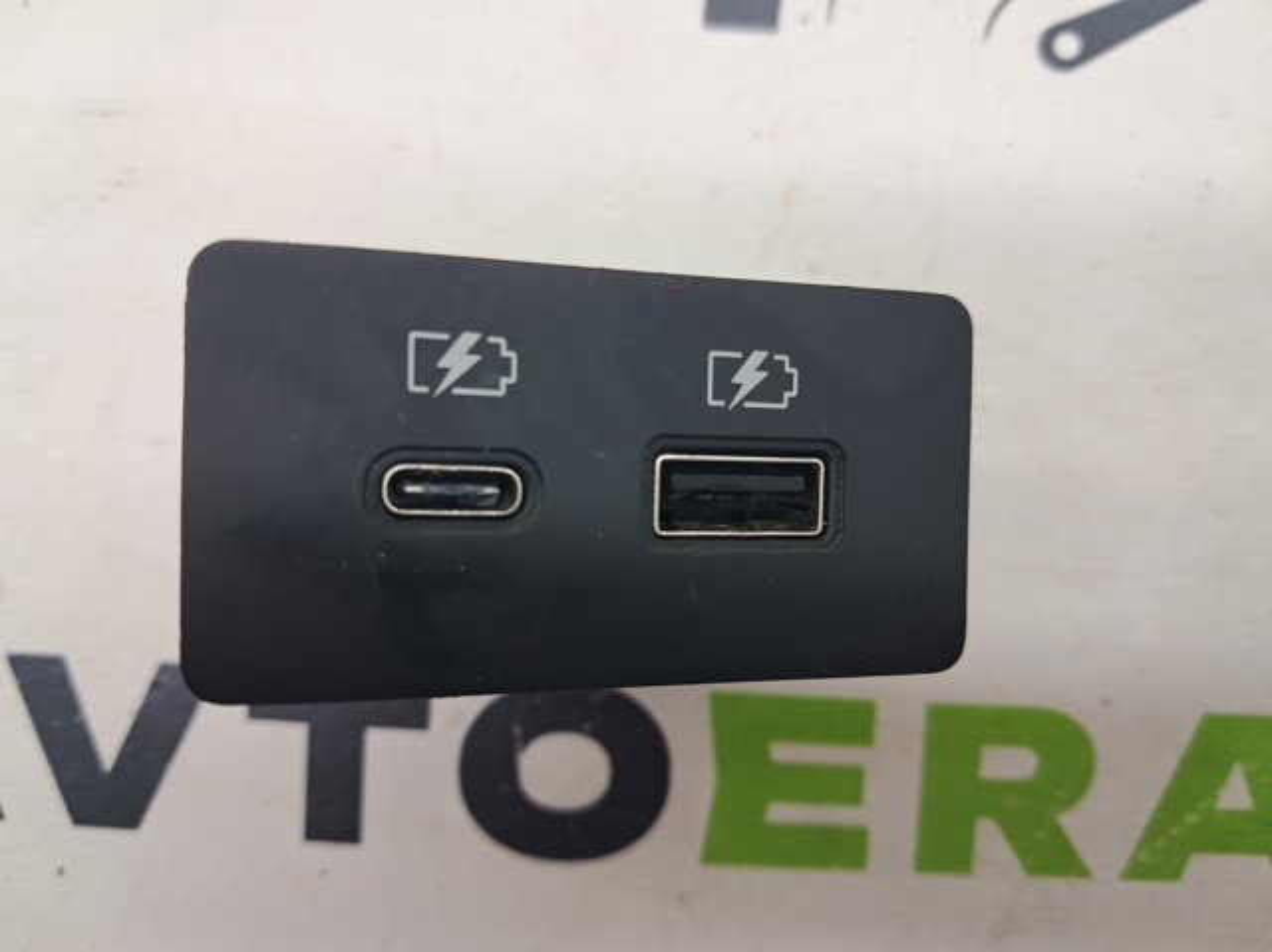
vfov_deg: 51.3
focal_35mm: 27
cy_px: 476
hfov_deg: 65.4
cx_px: 636
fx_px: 991
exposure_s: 1/50
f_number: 1.8
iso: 50
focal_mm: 4
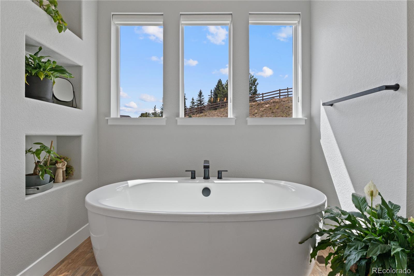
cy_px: 138
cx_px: 207
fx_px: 191
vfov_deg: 71.5
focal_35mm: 17
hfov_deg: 94.5
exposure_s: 1/50
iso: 250
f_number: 8
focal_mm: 11.1
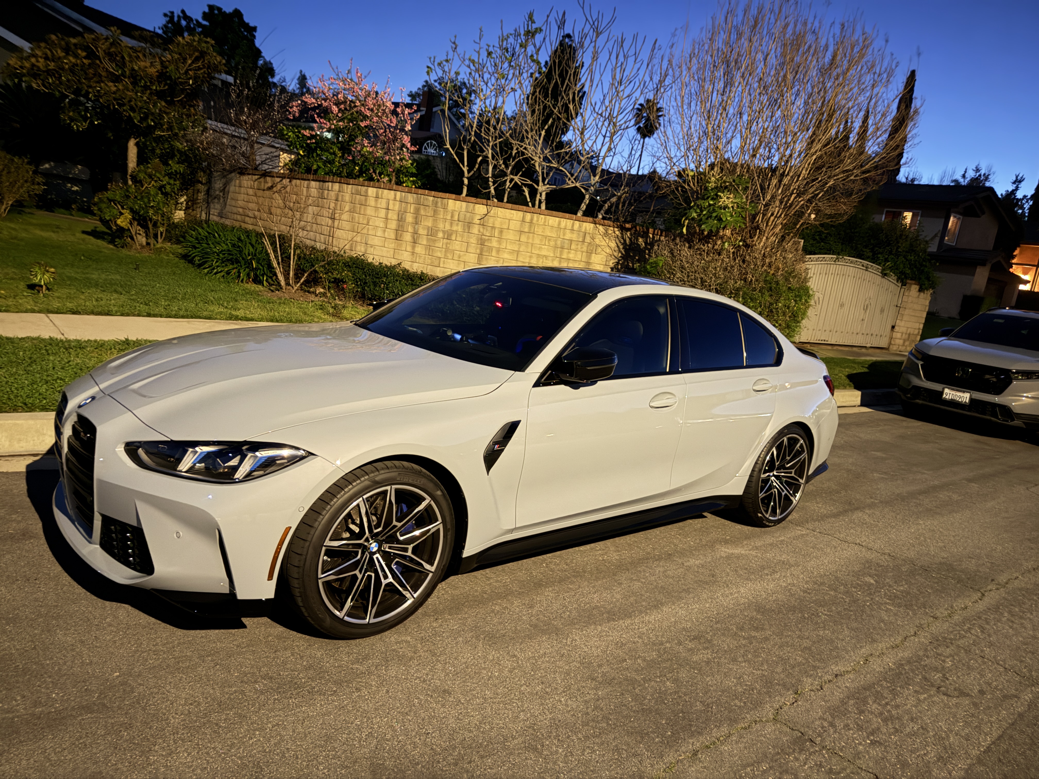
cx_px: 520
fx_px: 720
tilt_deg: -10.2
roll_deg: -8.2
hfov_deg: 71.6
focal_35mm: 24
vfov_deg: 56.8
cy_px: 390
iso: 2500
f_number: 1.78
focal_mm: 6.76
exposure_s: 1/5
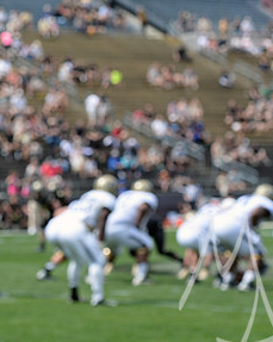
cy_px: 171
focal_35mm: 190
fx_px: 1922
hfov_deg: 8.1
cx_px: -1
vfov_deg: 10.2
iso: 500
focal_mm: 100
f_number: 7.1
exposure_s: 1/1600
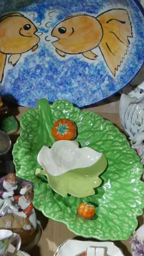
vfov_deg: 33.2
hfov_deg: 19.1
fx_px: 428
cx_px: 69
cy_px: 151
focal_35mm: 63
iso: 250
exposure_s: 1/60
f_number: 3.5
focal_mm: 14
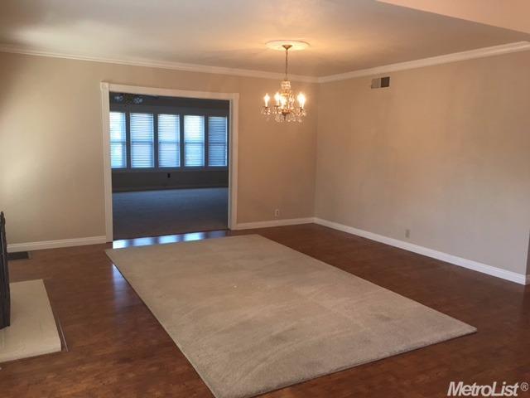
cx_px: 265
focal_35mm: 29
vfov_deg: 48.2
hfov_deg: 61.7
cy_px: 199
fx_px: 444
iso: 32
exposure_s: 1/15
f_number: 2.2
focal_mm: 4.15
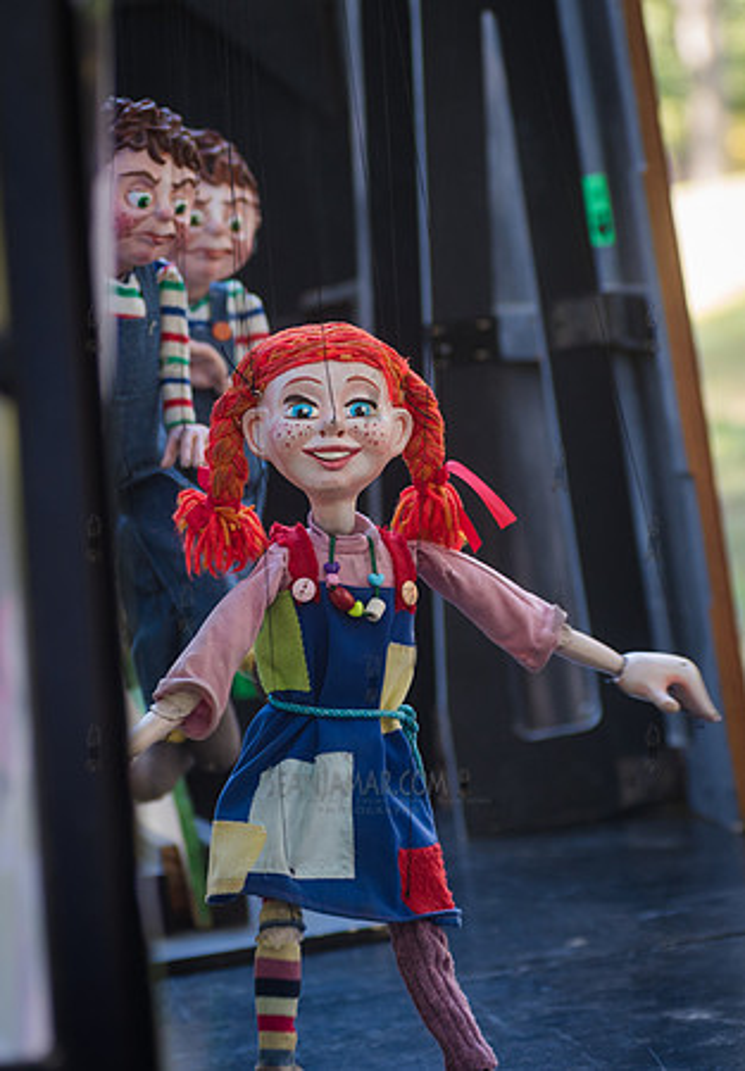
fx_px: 4013
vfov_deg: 15.2
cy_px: 474
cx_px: 385
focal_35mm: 133
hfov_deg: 10.6
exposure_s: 1/200
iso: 500
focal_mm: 80
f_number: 3.5
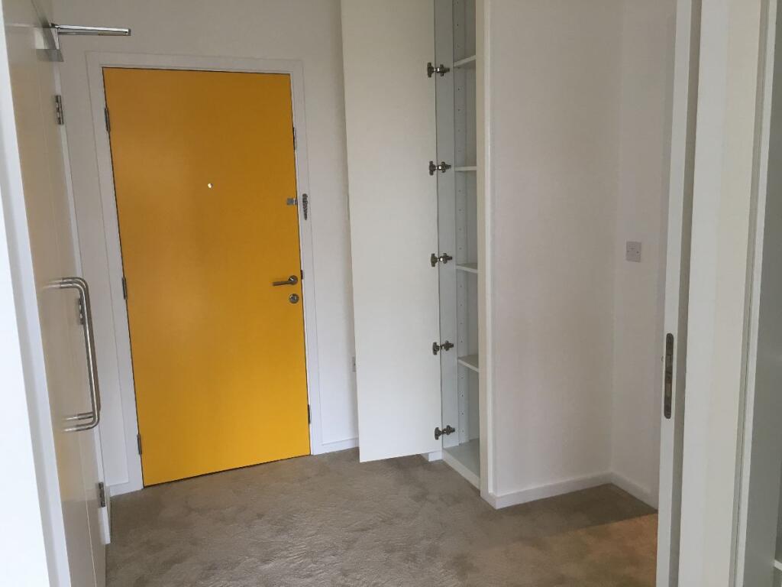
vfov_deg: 48.2
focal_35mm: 29
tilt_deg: -9.2
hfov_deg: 61.7
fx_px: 655
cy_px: 294
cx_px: 391
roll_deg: +1.1
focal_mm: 4.15
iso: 40
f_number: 2.2
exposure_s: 1/33
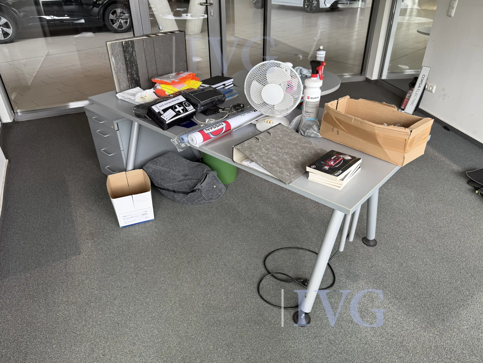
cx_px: 242
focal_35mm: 24
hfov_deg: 71.6
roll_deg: -0.8
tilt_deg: -28.8
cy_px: 182
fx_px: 335
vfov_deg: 56.8
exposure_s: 1/121
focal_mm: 6.76
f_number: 1.78
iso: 100
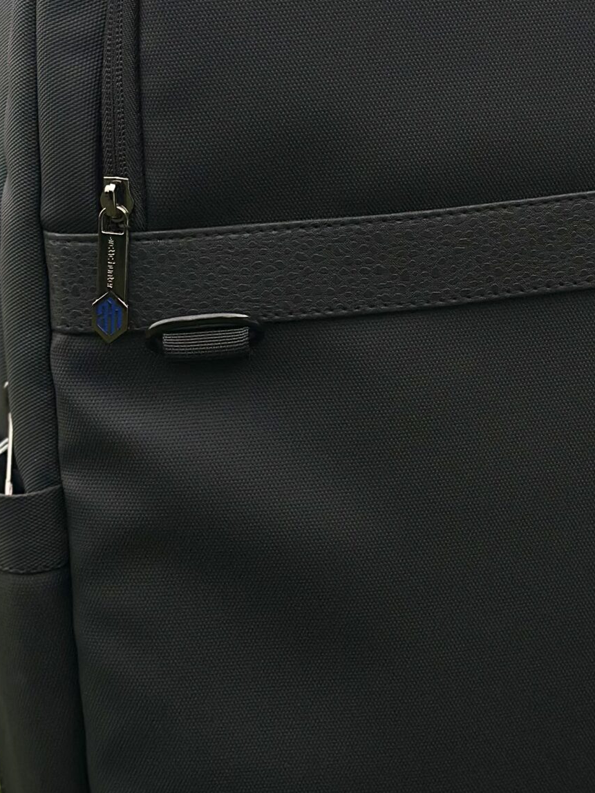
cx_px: 555
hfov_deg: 13.7
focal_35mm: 107
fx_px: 2452
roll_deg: +3.7
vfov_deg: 18.3
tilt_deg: -11.8
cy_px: 276
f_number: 1.78
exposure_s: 1/60
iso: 320
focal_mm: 6.86
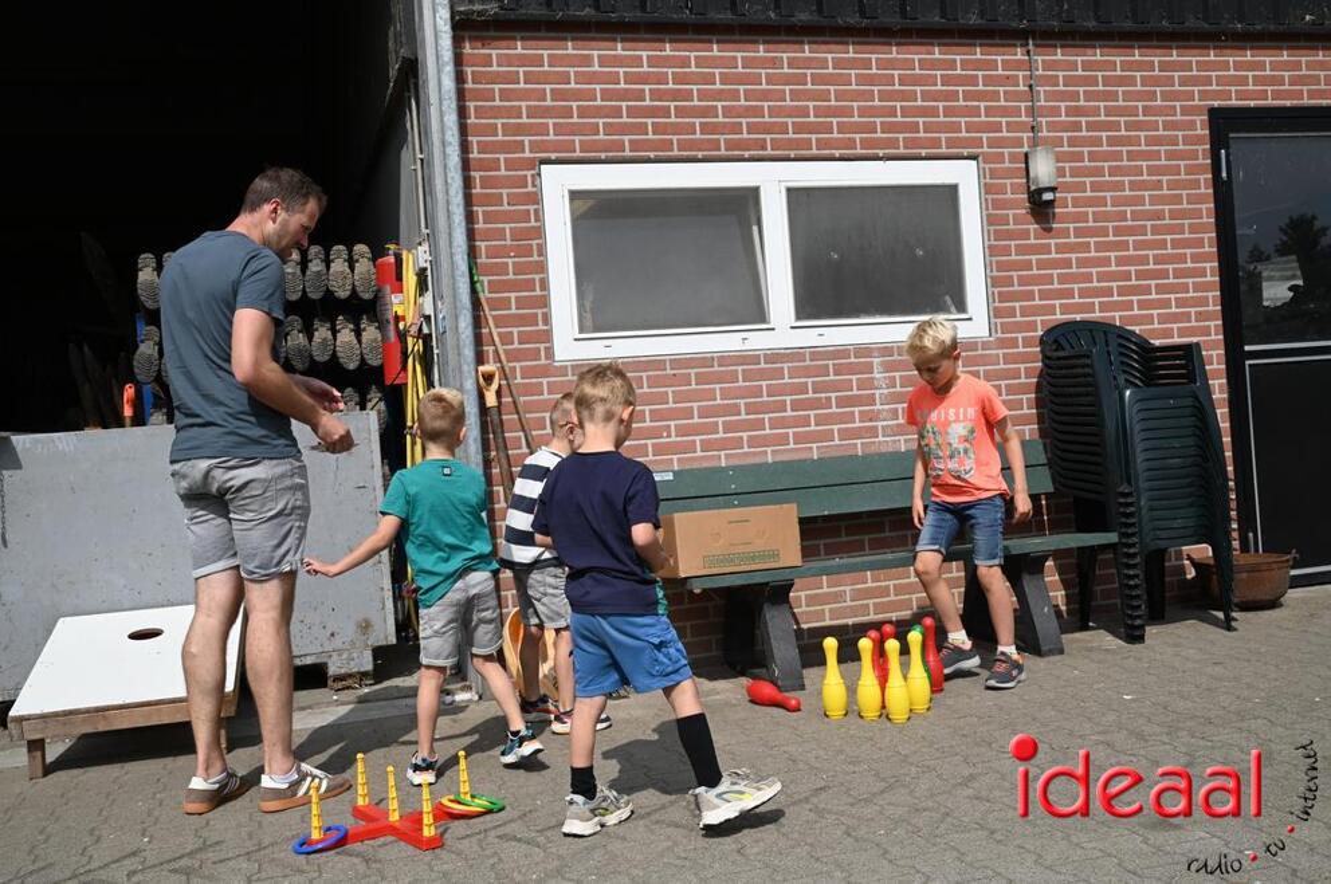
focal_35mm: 36
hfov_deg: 53.2
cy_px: 442
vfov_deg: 36.8
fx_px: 1329
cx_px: 666
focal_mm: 36
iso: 640
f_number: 14
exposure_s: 1/800
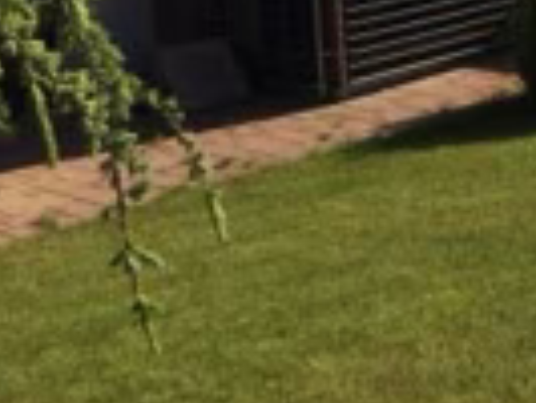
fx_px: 1674
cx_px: 943
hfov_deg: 15.7
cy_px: -234
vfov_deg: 12.9
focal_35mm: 108
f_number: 2.2
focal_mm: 4.12
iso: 32
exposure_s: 1/3425
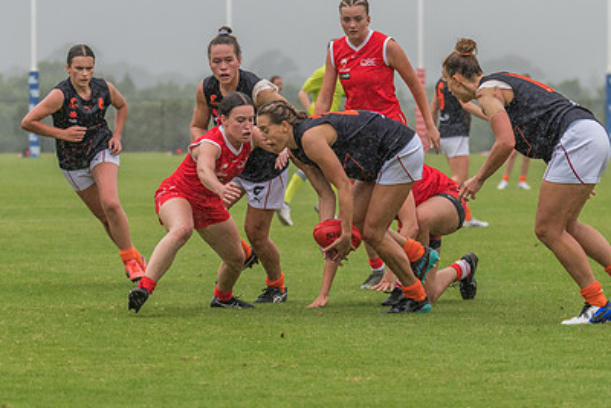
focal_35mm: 284
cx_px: 376
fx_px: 4822
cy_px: 157
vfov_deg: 4.8
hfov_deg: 7.2
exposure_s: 1/1600
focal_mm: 150
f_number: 5
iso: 720
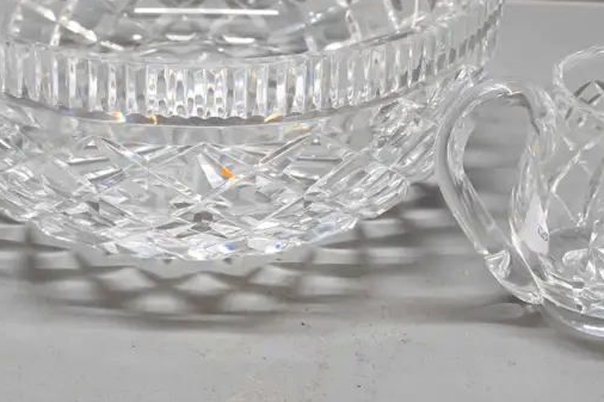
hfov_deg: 25.3
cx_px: 207
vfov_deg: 16.7
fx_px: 1342
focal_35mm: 80
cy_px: 2
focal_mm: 19
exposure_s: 1/200
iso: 3200
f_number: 5.6
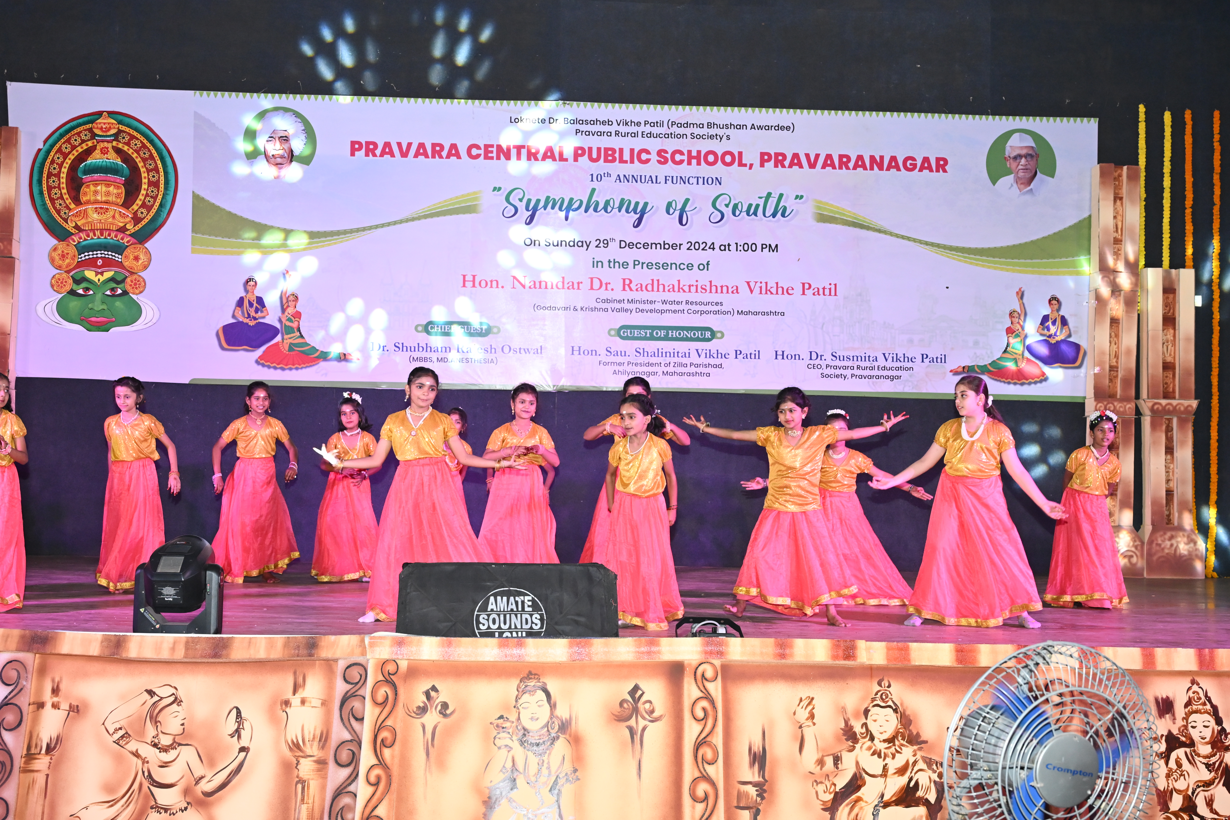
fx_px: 1401
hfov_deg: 47.4
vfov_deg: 32.6
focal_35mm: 41
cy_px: 410
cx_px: 615
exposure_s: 1/200
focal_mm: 41
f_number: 5.6
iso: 4000
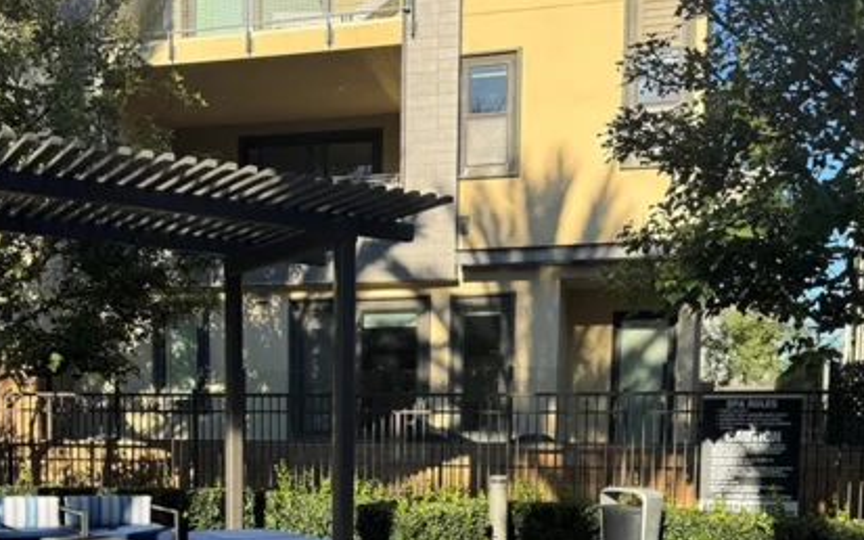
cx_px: 384
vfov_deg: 26.6
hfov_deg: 43.4
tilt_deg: -5.1
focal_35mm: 46
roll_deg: -0.4
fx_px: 1083
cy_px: 532
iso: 80
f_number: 1.78
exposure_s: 1/1597
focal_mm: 6.76
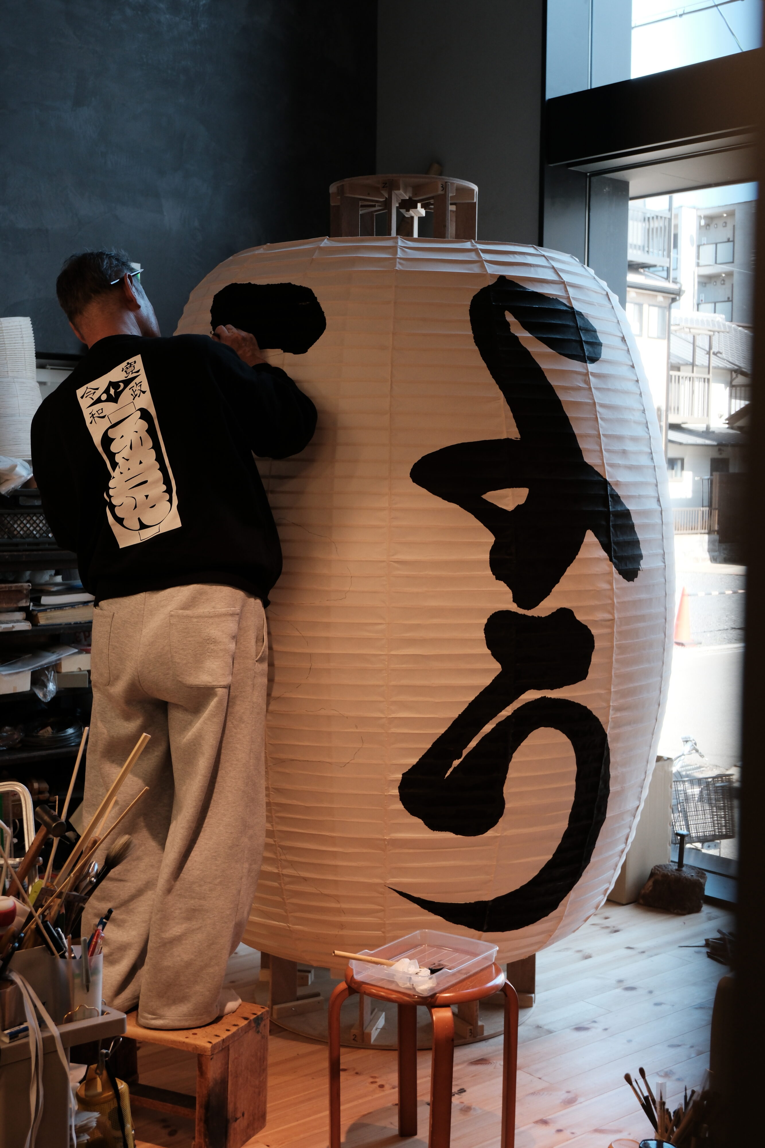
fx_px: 1402
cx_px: 382
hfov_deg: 30.5
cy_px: 574
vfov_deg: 44.5
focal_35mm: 44
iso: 640
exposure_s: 1/100
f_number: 4.5
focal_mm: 29.6
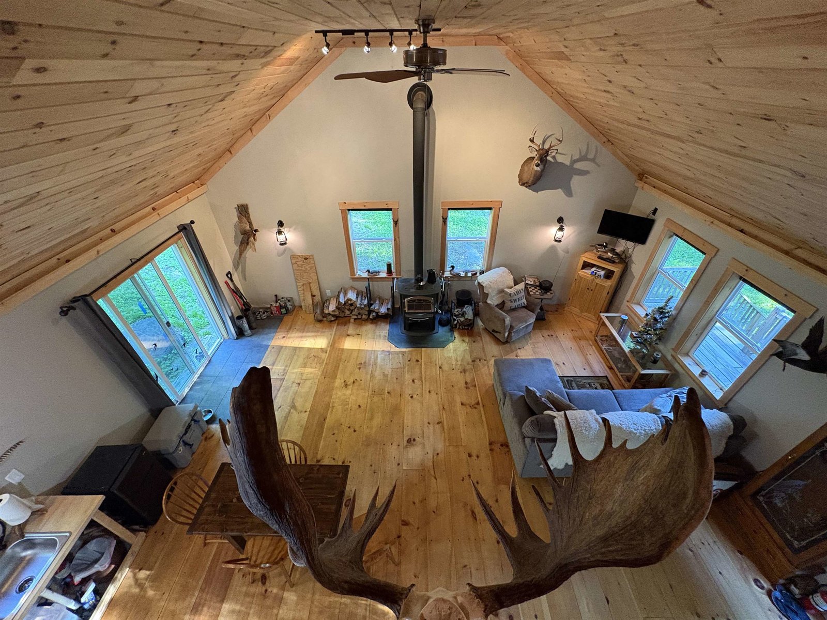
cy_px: 310
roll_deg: +1.5
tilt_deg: -36.4
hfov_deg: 102.1
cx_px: 414
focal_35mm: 14
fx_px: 334
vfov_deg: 85.7
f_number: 2.2
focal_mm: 2.22
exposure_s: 1/60
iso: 640
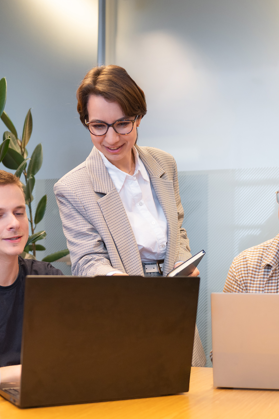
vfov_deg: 36.9
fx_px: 628
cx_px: 156
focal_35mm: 54
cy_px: 209
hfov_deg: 25.0
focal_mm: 36
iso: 640
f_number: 2.8
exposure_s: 1/200
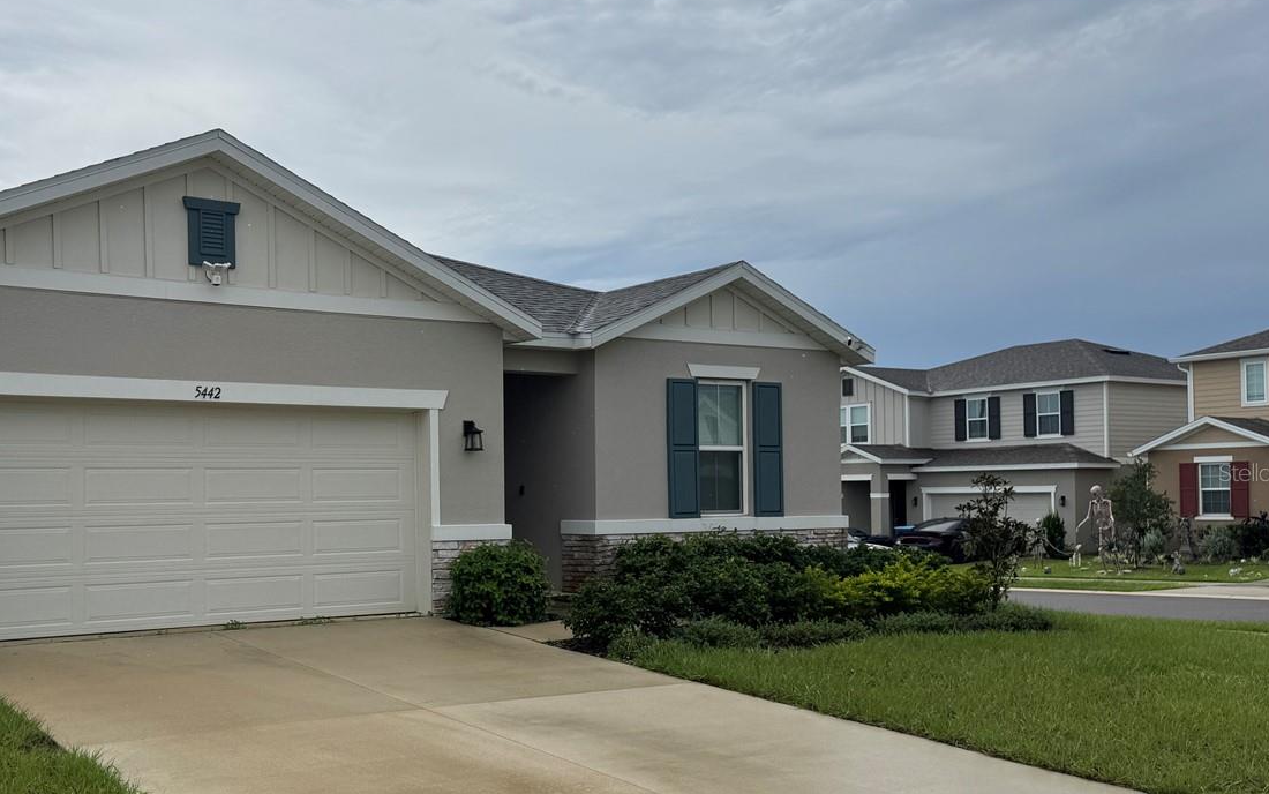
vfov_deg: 34.4
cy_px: 472
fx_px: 1280
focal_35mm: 37
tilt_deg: +1.5
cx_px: 405
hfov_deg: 51.6
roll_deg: +0.9
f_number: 1.78
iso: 80
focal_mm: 6.76
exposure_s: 1/9009
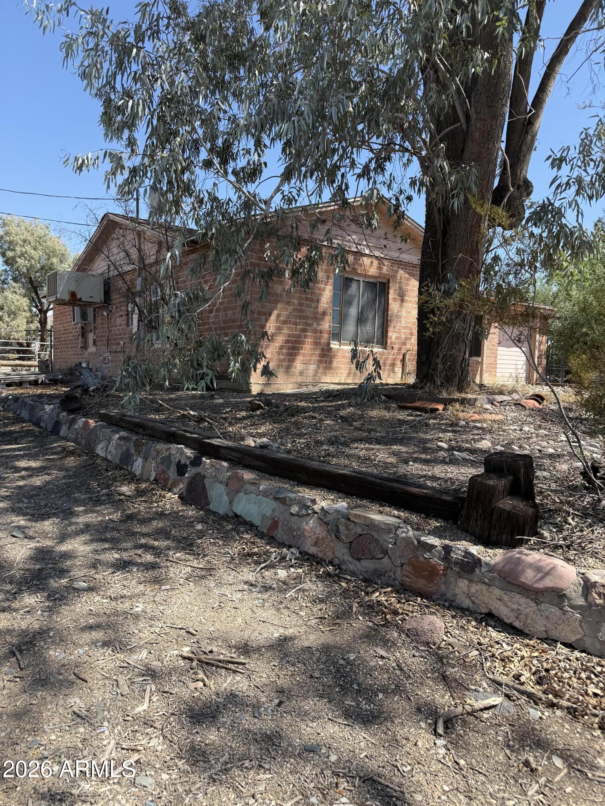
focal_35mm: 24
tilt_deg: -2.7
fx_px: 559
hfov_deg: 56.8
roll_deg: -1.6
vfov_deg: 71.6
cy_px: 403
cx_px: 302
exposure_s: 1/2169
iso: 80
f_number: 1.78
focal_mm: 6.76
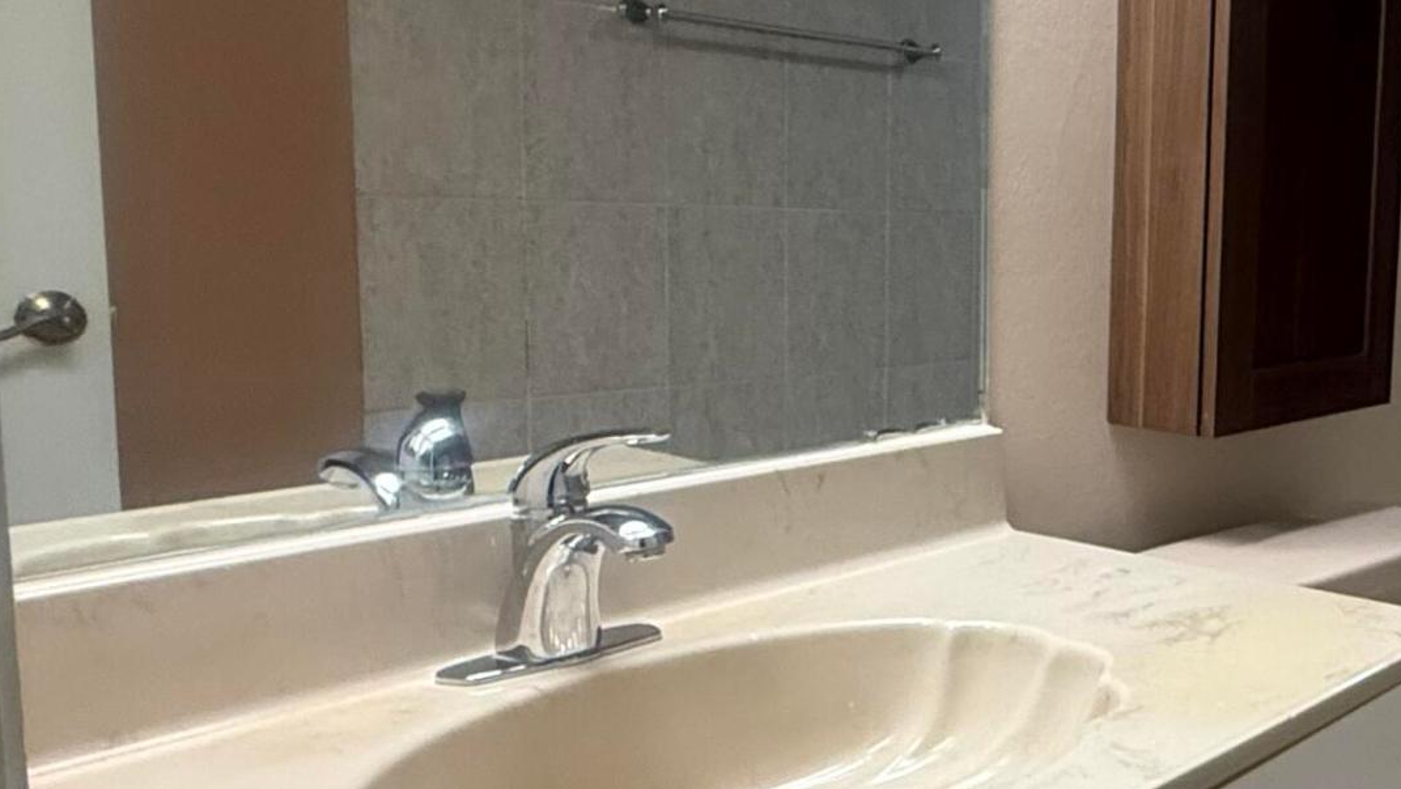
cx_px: 1532
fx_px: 1523
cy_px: 429
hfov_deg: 40.2
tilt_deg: -8.7
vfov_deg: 29.0
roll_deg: -5.5
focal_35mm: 41
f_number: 2.2
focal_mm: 2.22
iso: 250
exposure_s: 1/60
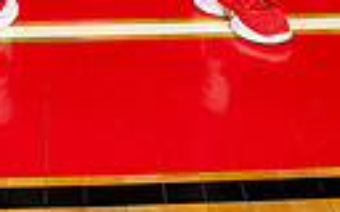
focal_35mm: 100
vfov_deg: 10.6
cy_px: -344
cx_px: 88
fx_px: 927
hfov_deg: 20.6
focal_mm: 28
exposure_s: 1/250
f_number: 4
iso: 400
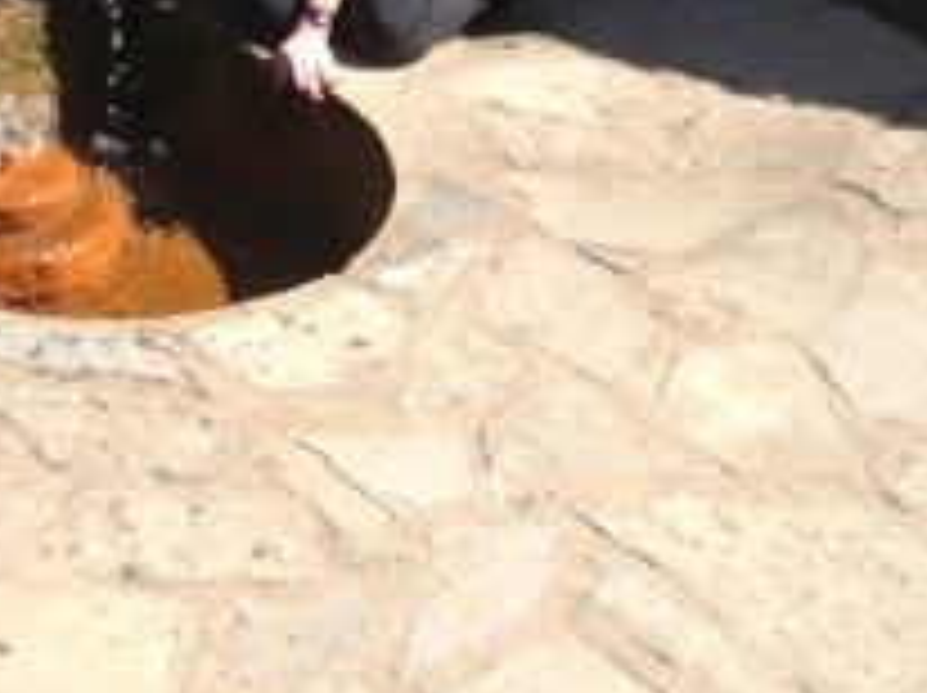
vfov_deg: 16.5
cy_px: -50
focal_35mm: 87
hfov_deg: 22.4
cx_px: 288
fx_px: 2327
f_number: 2.4
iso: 50
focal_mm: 4.28
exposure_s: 1/726
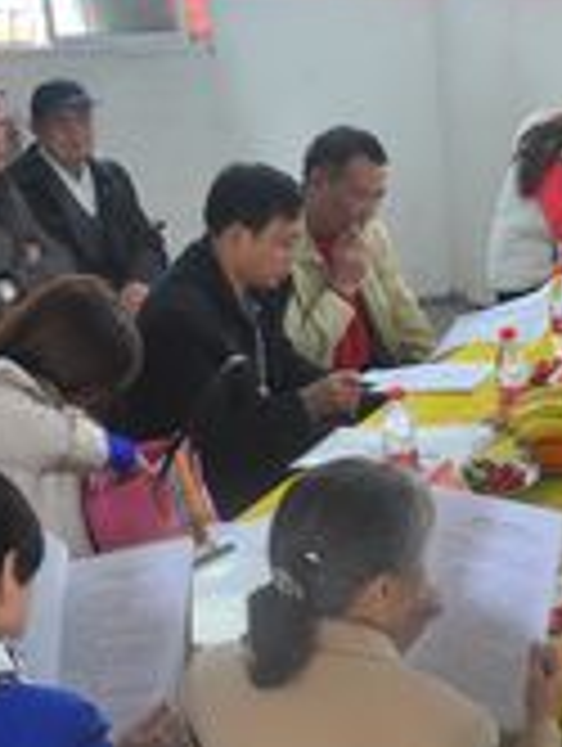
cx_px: 661
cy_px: 410
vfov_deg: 25.0
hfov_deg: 18.1
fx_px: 1684
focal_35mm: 78
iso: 400
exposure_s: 1/25
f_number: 5
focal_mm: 18
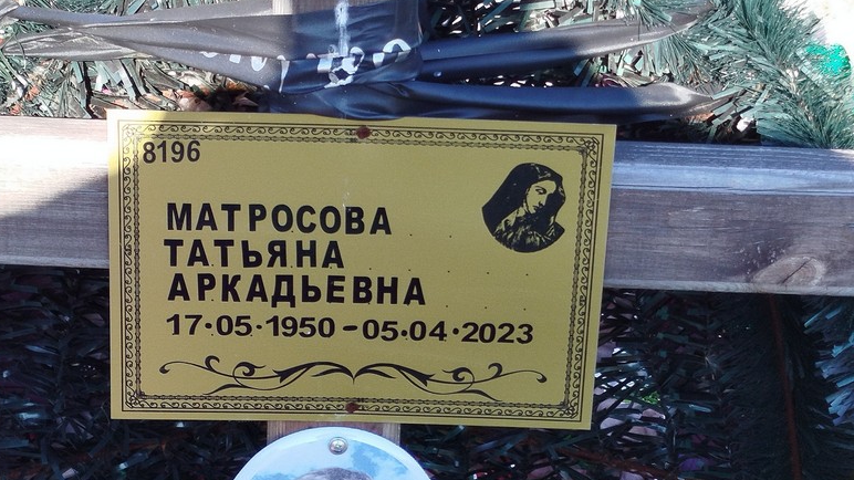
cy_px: 306
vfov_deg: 33.5
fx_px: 792
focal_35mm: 35
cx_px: 413
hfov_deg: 56.6
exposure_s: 1/147
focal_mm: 5.31
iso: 50
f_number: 1.7
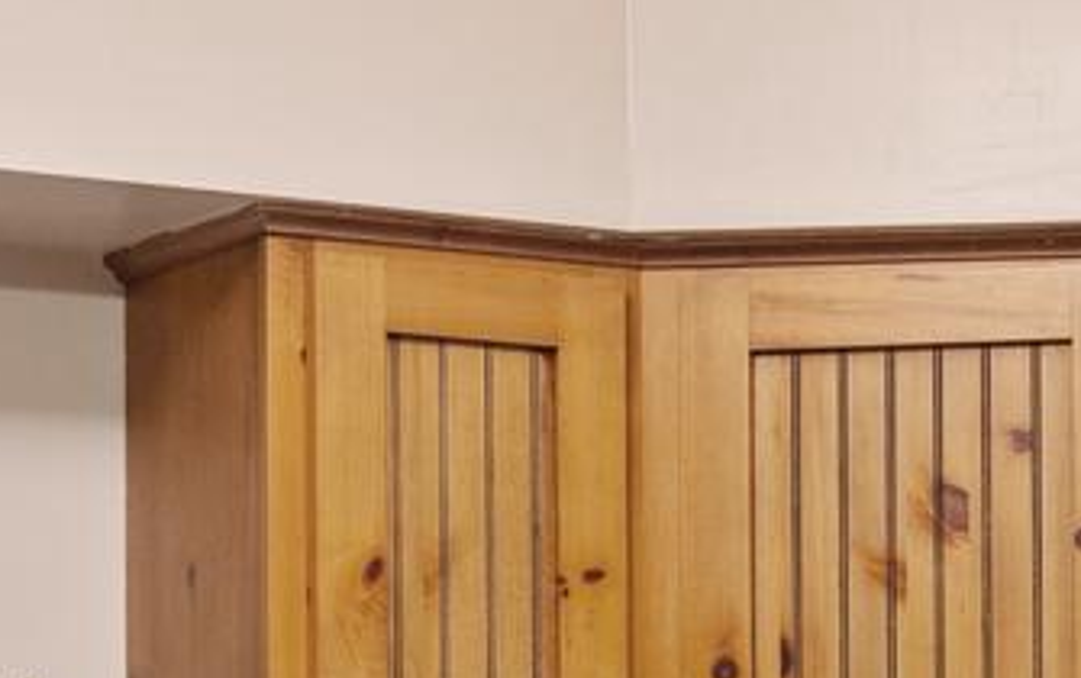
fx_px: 5691
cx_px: 1420
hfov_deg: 10.6
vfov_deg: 6.7
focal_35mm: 193
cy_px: 1166
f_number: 4
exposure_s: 1/5
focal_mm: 31
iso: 320
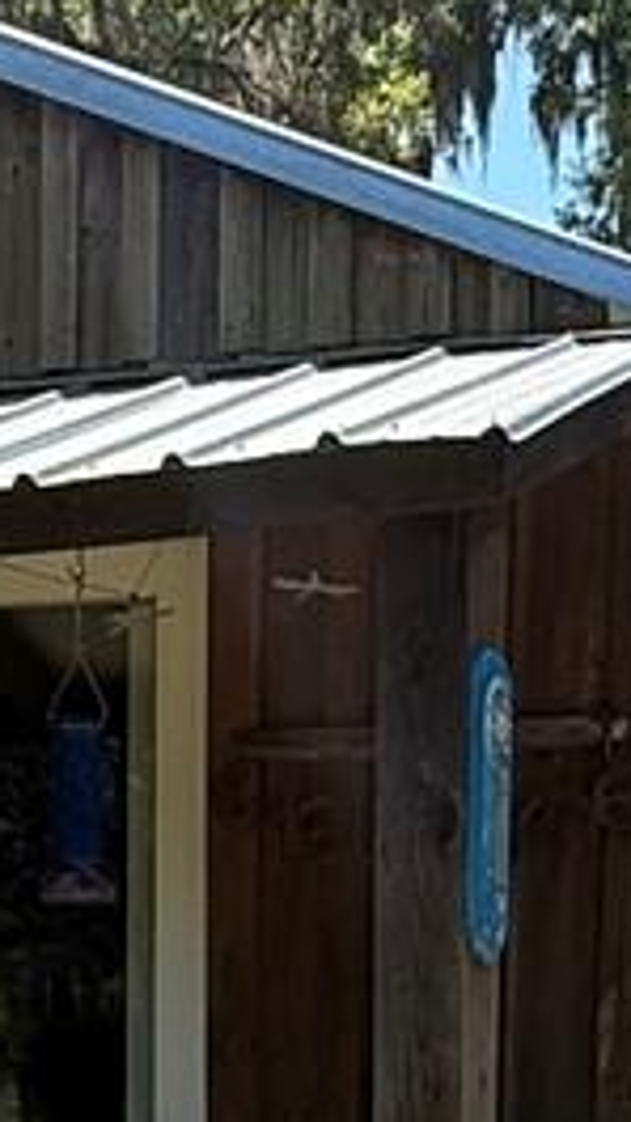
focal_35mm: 92
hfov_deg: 13.1
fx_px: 2737
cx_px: 250
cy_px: 1406
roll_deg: +0.8
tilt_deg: -8.2
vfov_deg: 21.3
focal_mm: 2.22
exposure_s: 1/549
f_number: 2.2
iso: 50
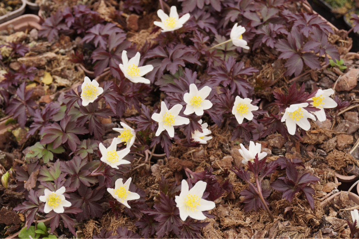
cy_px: 120
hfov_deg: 27.0
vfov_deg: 18.2
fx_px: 748
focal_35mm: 75
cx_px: 180
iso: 200
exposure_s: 1/80
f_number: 9
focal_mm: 50
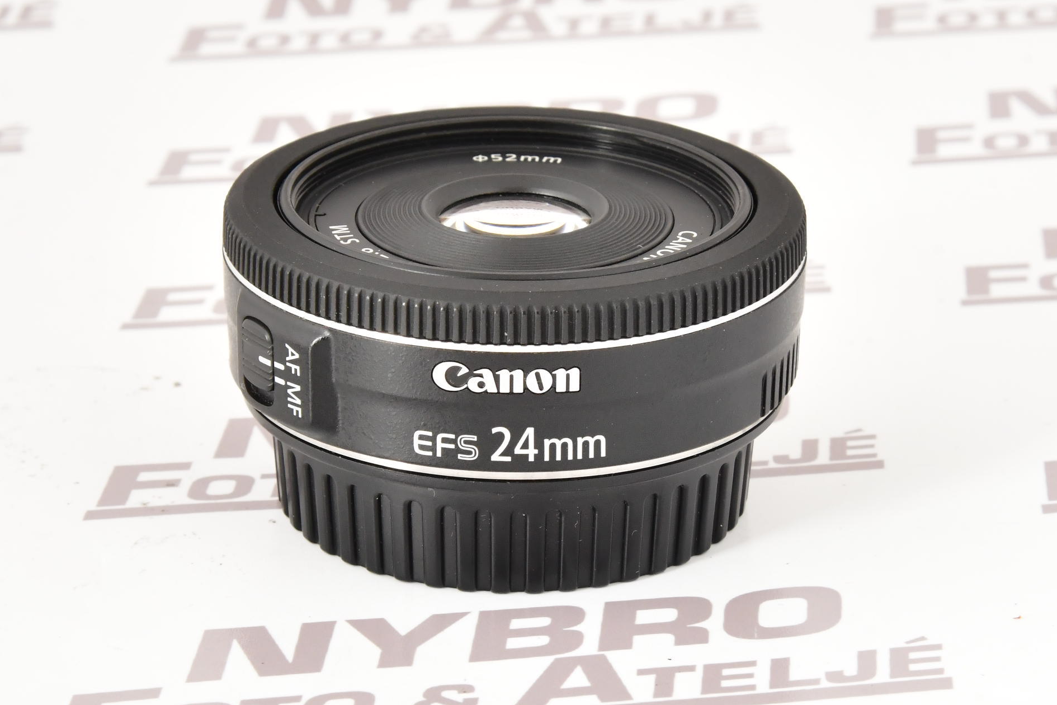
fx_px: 1850
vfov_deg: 21.6
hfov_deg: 31.9
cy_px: 347
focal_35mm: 63
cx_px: 536
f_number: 13
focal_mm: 62
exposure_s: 1/125
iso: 1600
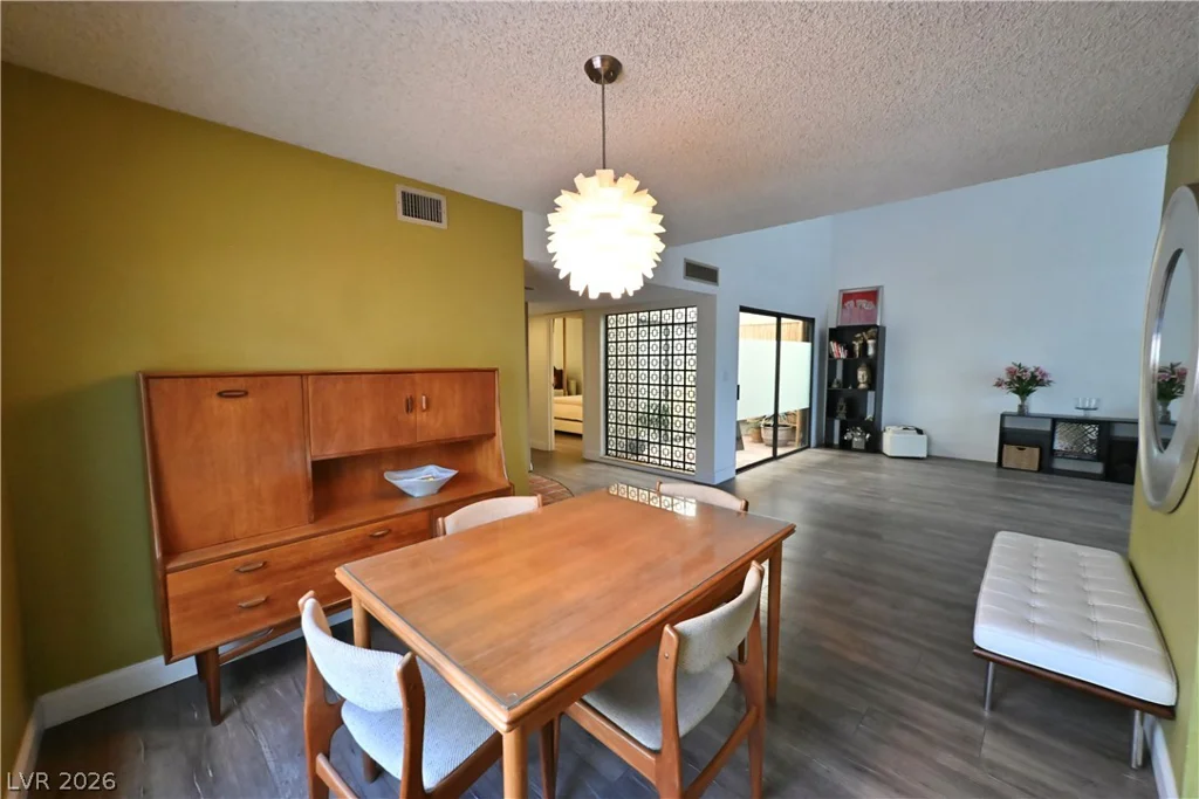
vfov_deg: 81.2
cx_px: 600
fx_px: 466
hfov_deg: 104.2
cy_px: 400
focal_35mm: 14
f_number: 14
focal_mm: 14
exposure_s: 1/60
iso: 12800
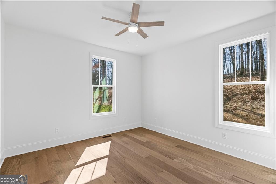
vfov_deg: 73.8
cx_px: 138
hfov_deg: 96.7
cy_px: 92
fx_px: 123
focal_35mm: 16
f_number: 8
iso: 1600
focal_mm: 16
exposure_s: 1/80
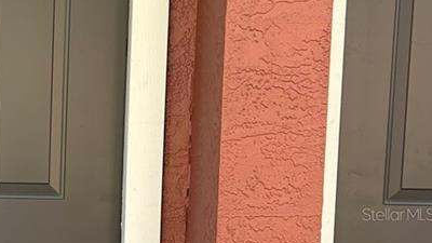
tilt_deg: -4.2
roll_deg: -0.6
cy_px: 214
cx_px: -48
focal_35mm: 85
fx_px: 974
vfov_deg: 14.1
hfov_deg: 23.4
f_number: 1.5
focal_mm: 5.7
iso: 40
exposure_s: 1/192
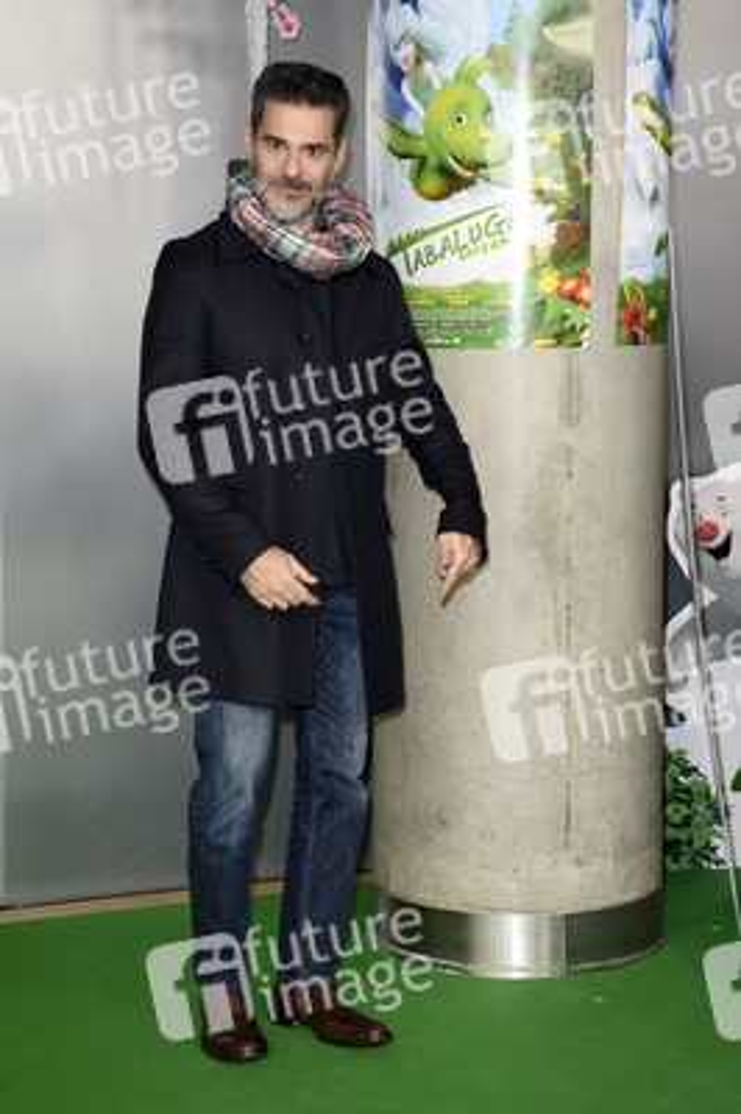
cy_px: 557
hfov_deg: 16.2
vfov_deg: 24.2
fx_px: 2598
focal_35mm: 84
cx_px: 370
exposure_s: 1/125
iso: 500
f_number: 5.6
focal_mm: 56
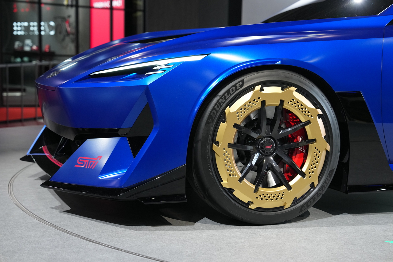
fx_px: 731
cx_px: 196
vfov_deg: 20.3
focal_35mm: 67
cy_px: 131
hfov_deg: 30.1
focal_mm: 67
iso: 2500
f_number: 4
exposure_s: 1/80
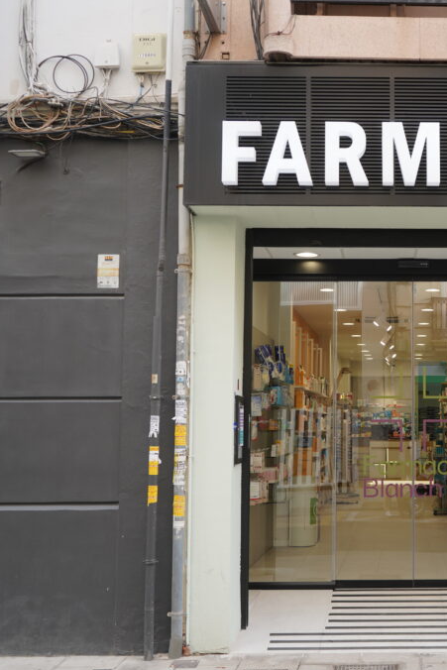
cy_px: 337
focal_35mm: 50
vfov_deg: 39.6
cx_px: 420
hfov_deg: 25.9
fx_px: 931
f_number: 4.5
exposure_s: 1/80
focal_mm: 33
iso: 100
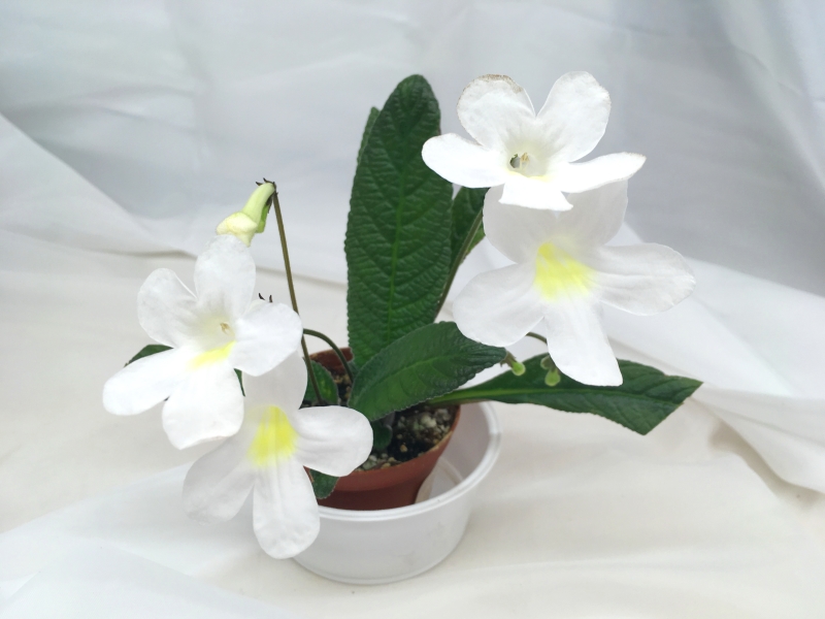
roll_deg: -3.8
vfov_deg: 48.2
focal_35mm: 29
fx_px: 691
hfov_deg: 61.7
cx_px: 412
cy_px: 310
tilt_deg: -28.0
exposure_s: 1/100
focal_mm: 4.15
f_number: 2.2
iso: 25
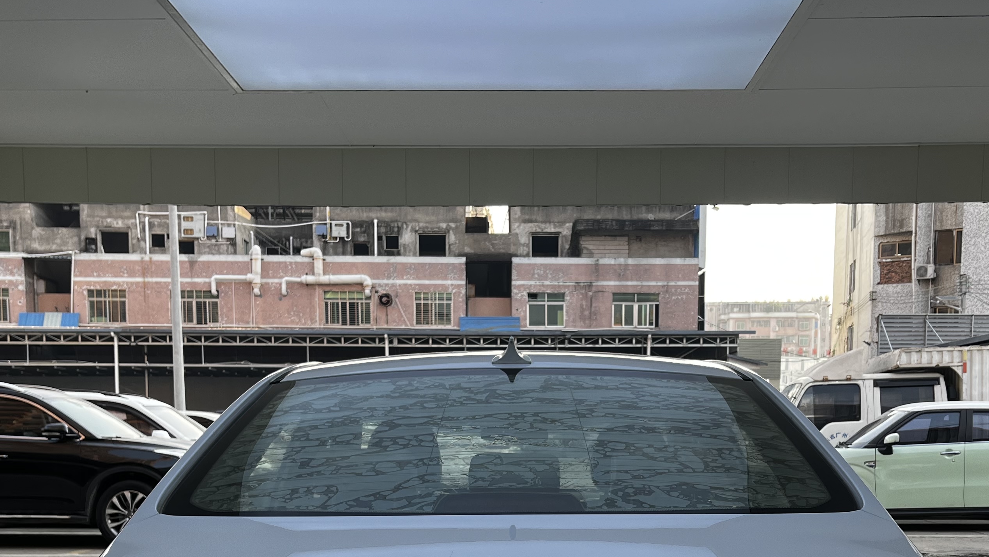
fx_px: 1180
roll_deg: +0.2
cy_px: 553
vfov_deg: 25.3
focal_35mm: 45
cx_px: 512
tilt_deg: -5.9
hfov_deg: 45.5
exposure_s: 1/432
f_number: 1.6
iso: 50
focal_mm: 5.1
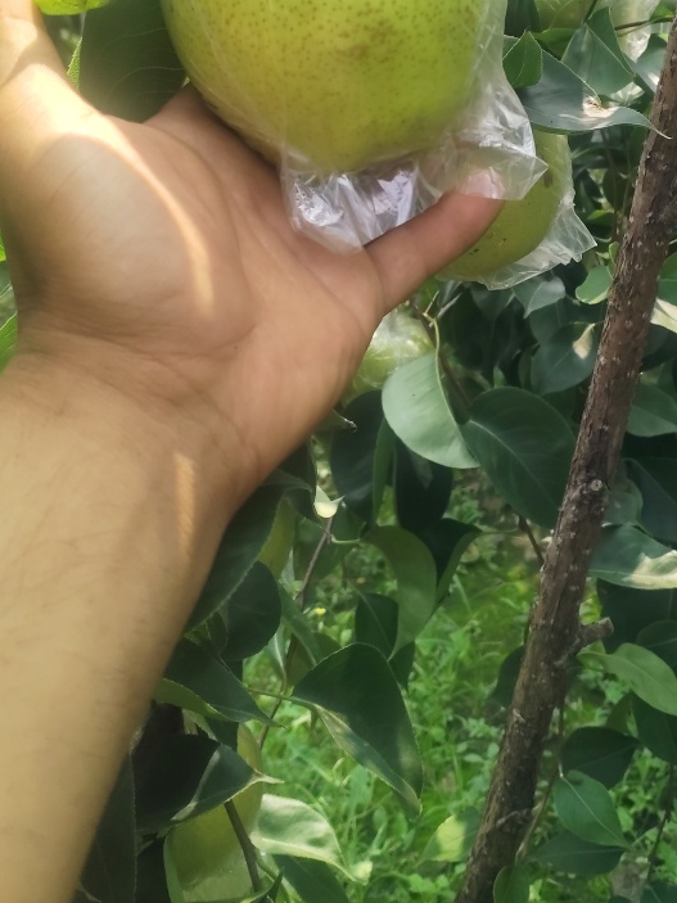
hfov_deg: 35.0
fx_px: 1069
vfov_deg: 44.4
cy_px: 236
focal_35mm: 41
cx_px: 420
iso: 669
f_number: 1.8
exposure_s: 1/900
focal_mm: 4.05
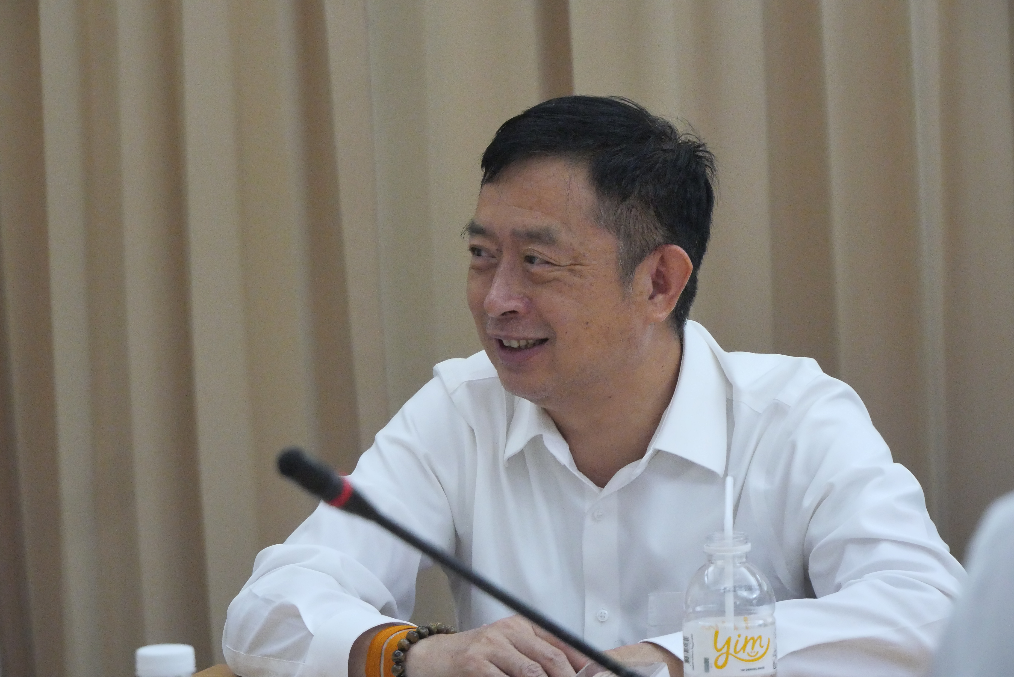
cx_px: 507
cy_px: 338
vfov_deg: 11.1
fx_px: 3495
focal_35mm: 124
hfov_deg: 16.5
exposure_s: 1/60
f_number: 5.6
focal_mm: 60
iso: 3200
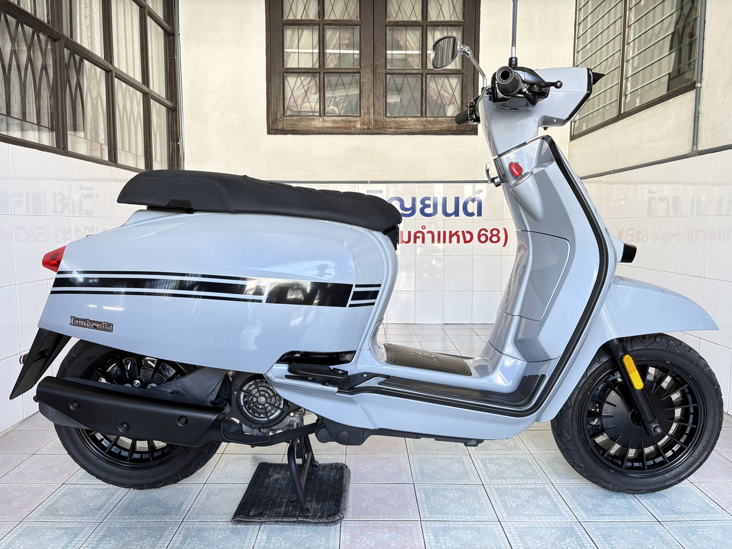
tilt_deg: -5.5
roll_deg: +0.4
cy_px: 274
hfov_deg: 67.3
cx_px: 366
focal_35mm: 26
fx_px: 550
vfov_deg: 53.1
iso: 125
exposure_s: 1/73
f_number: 1.6
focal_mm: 5.96
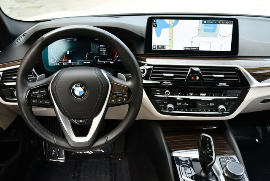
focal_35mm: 36
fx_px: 270
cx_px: 135
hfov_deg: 53.1
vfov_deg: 36.9
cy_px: 90
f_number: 3.5
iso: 450
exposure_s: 1/250
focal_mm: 18
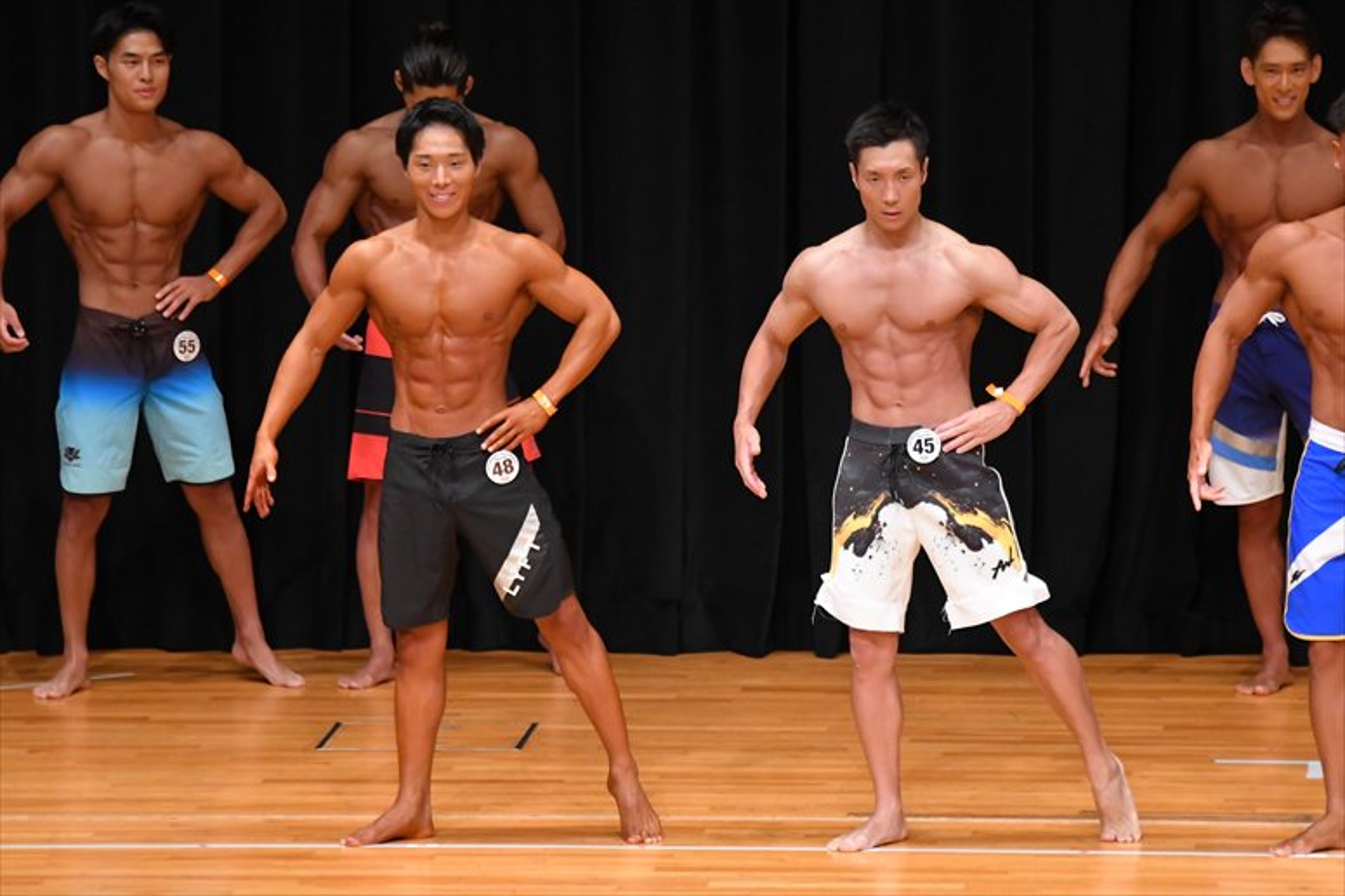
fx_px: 10643
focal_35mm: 285
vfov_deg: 4.8
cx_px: 672
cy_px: 448
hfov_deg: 7.2
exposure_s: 1/400
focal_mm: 190
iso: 4000
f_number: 5.6
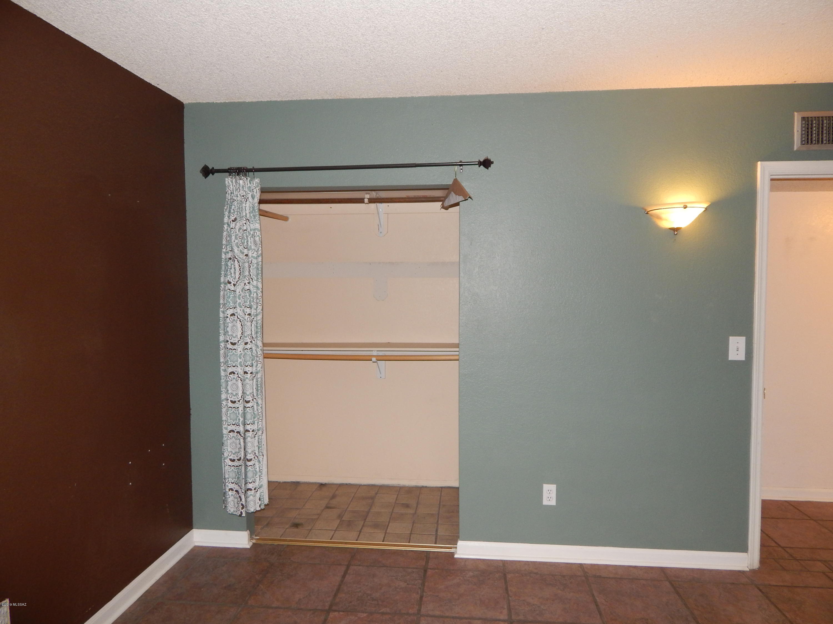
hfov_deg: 73.9
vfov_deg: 58.9
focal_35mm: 23
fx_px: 553
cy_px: 312
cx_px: 416
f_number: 3
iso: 200
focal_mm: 4
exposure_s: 1/30
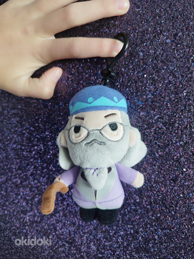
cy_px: 130
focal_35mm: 25
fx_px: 187
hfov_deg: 54.9
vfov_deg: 69.4
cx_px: 97
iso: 500
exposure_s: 1/50
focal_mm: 5.95
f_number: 1.89
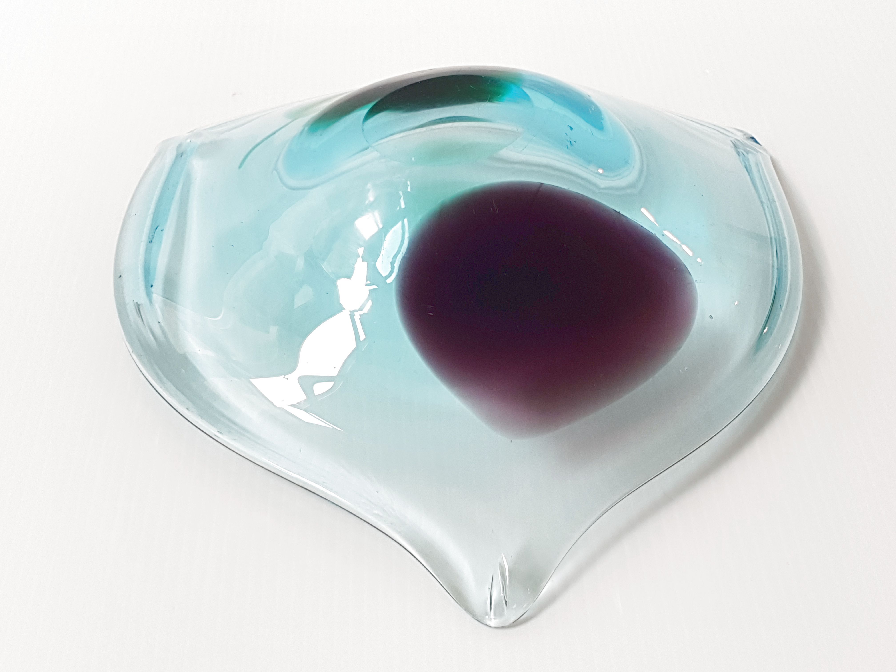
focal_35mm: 26
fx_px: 673
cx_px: 448
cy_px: 336
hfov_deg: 67.3
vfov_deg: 53.1
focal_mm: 4.3
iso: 80
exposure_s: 1/50
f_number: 2.4
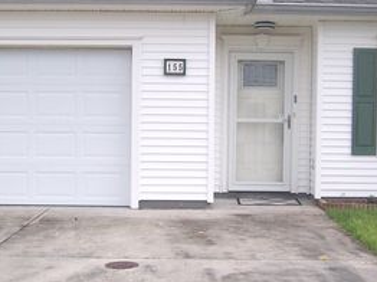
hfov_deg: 30.7
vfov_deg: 23.2
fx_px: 685
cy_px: 163
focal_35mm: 63
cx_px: 197
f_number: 3.4
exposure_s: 1/350
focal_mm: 5.5
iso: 80
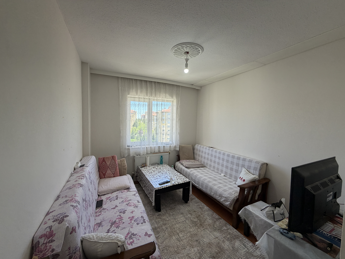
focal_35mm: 14
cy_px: 130
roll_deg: -0.7
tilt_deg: -3.5
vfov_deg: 85.7
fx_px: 140
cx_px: 172
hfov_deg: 102.1
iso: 100
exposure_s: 1/121
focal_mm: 2.22
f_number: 2.2
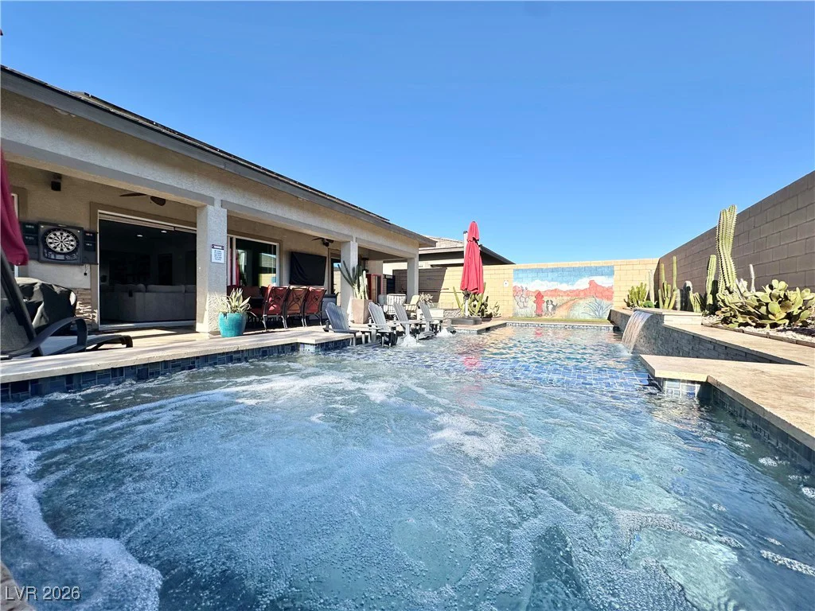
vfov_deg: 85.7
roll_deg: -1.0
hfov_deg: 102.1
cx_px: 408
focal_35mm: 14
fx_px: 330
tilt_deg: -0.5
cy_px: 306
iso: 50
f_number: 2.2
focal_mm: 2.22
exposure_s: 1/1689
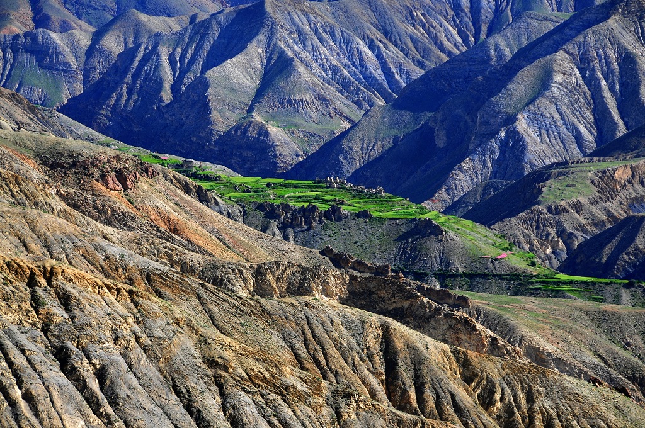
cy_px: 214
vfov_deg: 8.1
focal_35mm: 168
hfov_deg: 12.2
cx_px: 322
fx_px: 3006
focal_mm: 112
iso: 200
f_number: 8
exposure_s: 1/250
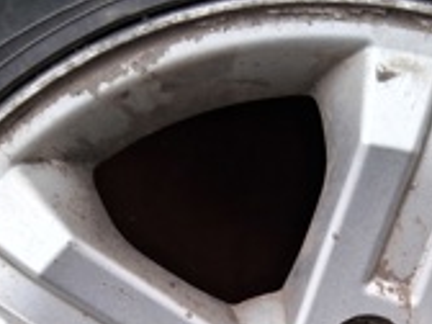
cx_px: 301
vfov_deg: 13.7
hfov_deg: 19.7
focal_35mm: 99
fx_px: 1235
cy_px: 531
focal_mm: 3.98
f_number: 1.8
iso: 40
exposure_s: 1/50
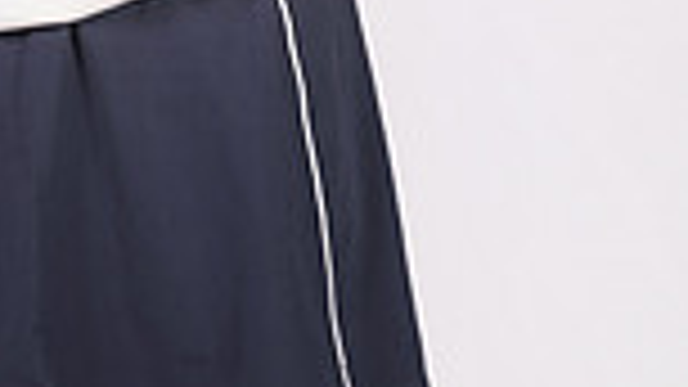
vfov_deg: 6.1
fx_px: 3429
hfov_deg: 11.4
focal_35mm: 188
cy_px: -585
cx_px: 22
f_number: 5.6
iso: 160
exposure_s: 1/125
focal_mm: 61
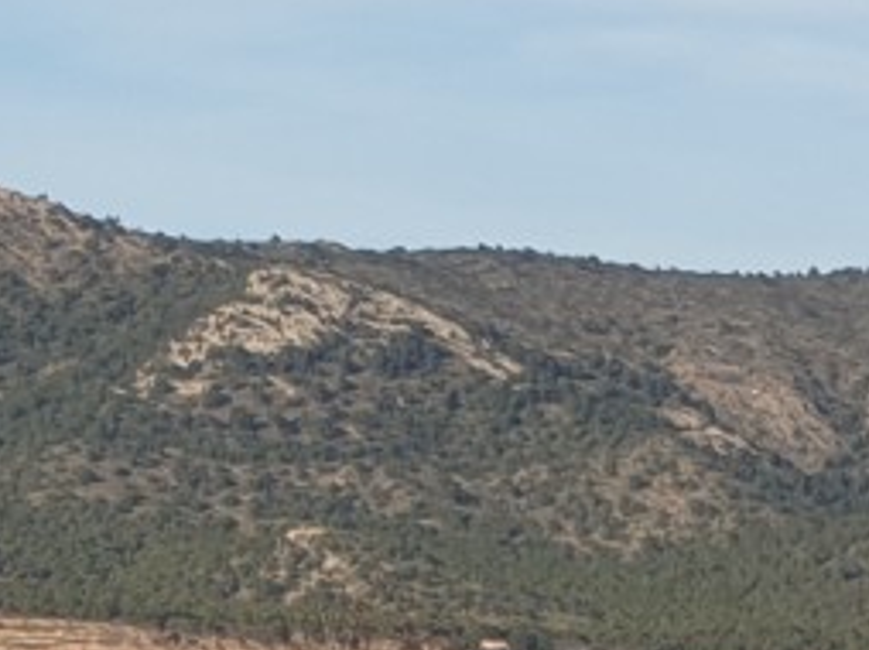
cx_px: -575
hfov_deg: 6.0
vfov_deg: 4.5
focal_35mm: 328
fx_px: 8226
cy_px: -595
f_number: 2.4
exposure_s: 1/907
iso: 25
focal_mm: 6
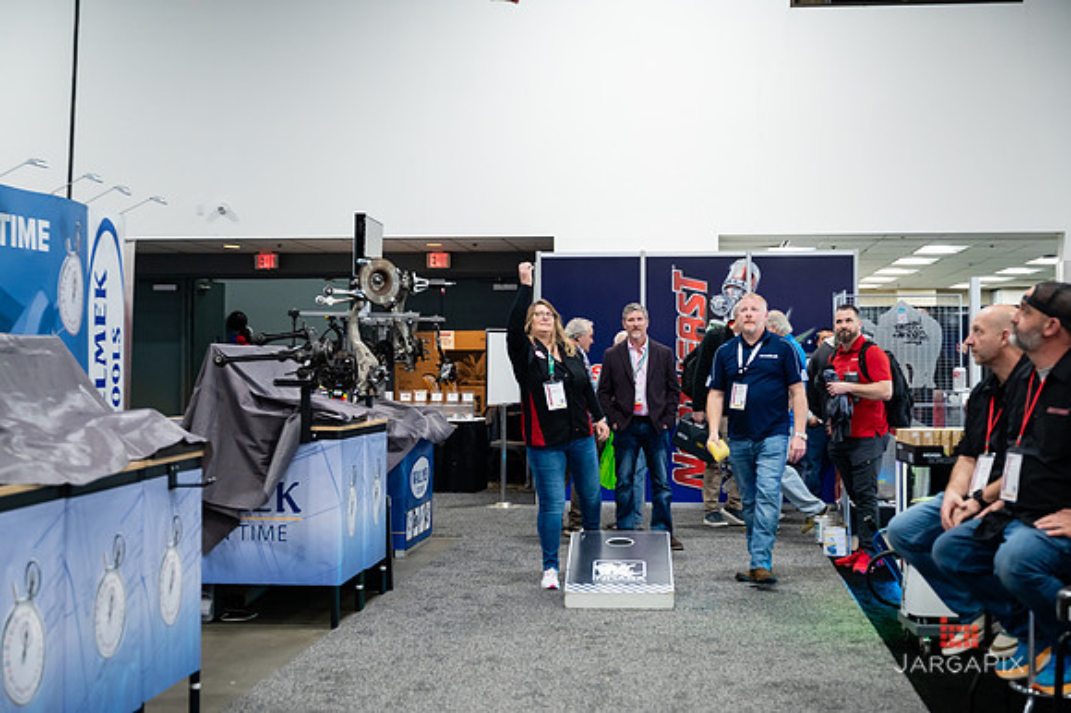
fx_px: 1777
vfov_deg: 22.7
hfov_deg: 33.5
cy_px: 354
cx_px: 532
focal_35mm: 60
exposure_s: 1/250
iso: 3200
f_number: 3.2
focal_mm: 59
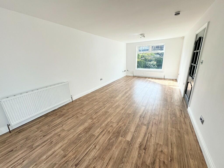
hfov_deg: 102.1
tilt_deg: -15.6
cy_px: 84
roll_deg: +2.0
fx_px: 91
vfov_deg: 85.7
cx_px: 112
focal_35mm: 14
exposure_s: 1/220
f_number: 2.2
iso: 40
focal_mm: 2.22
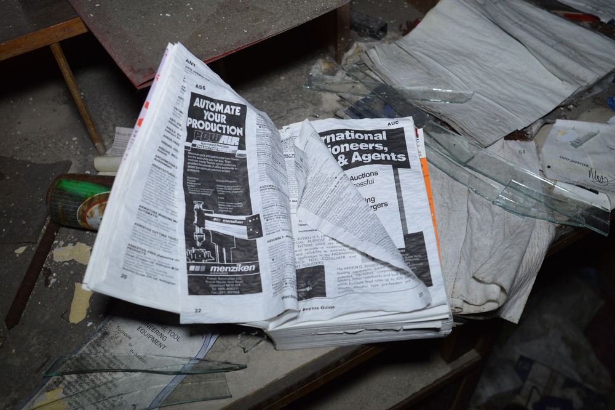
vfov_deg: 43.6
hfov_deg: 61.9
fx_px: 512
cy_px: 205
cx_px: 308
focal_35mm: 30
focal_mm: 20
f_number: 4.5
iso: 400
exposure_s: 1/80
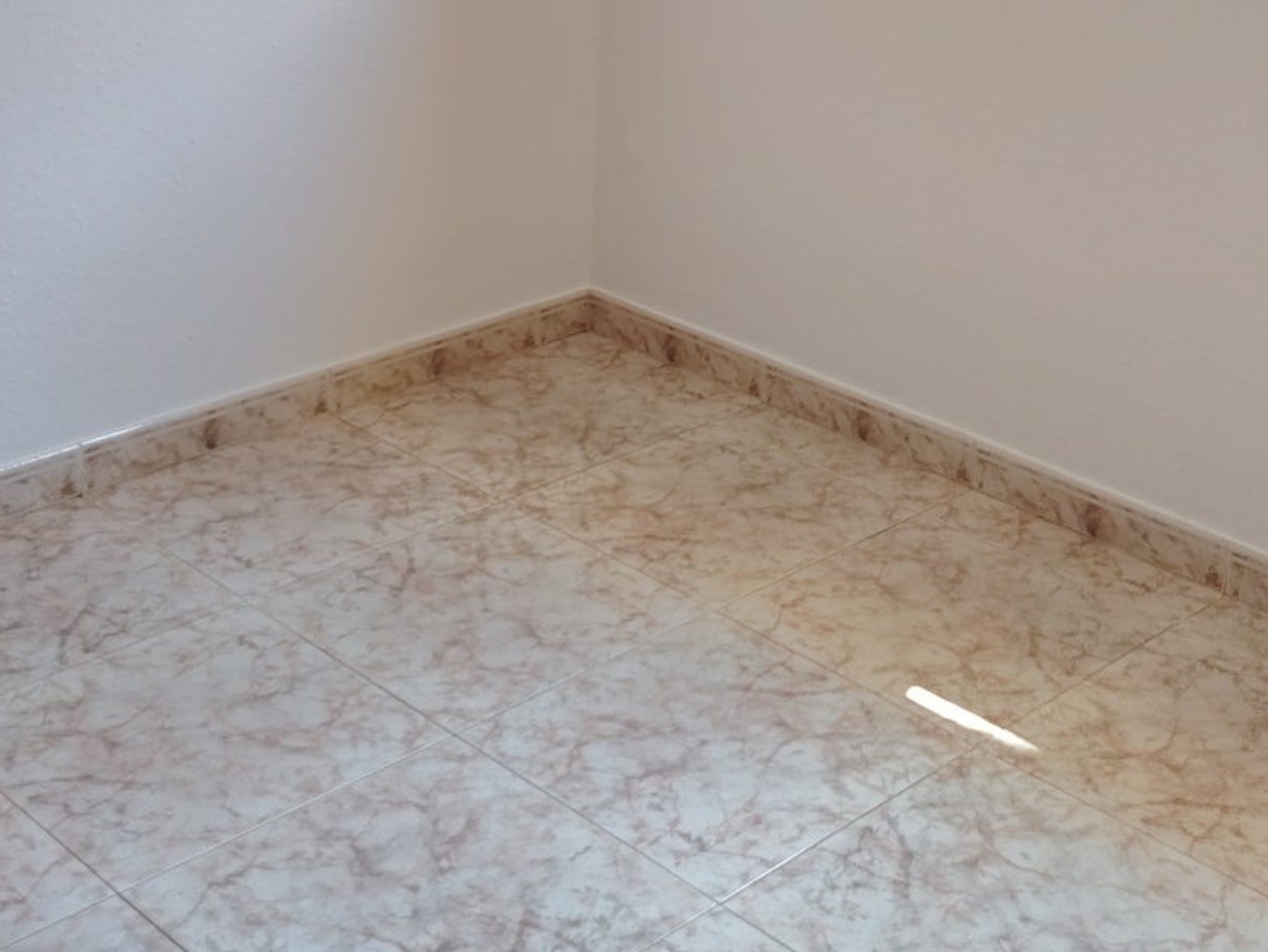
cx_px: 770
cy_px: -113
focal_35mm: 58
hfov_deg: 33.1
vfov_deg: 23.6
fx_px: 2125
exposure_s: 1/50
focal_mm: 5.25
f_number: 1.75
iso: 319
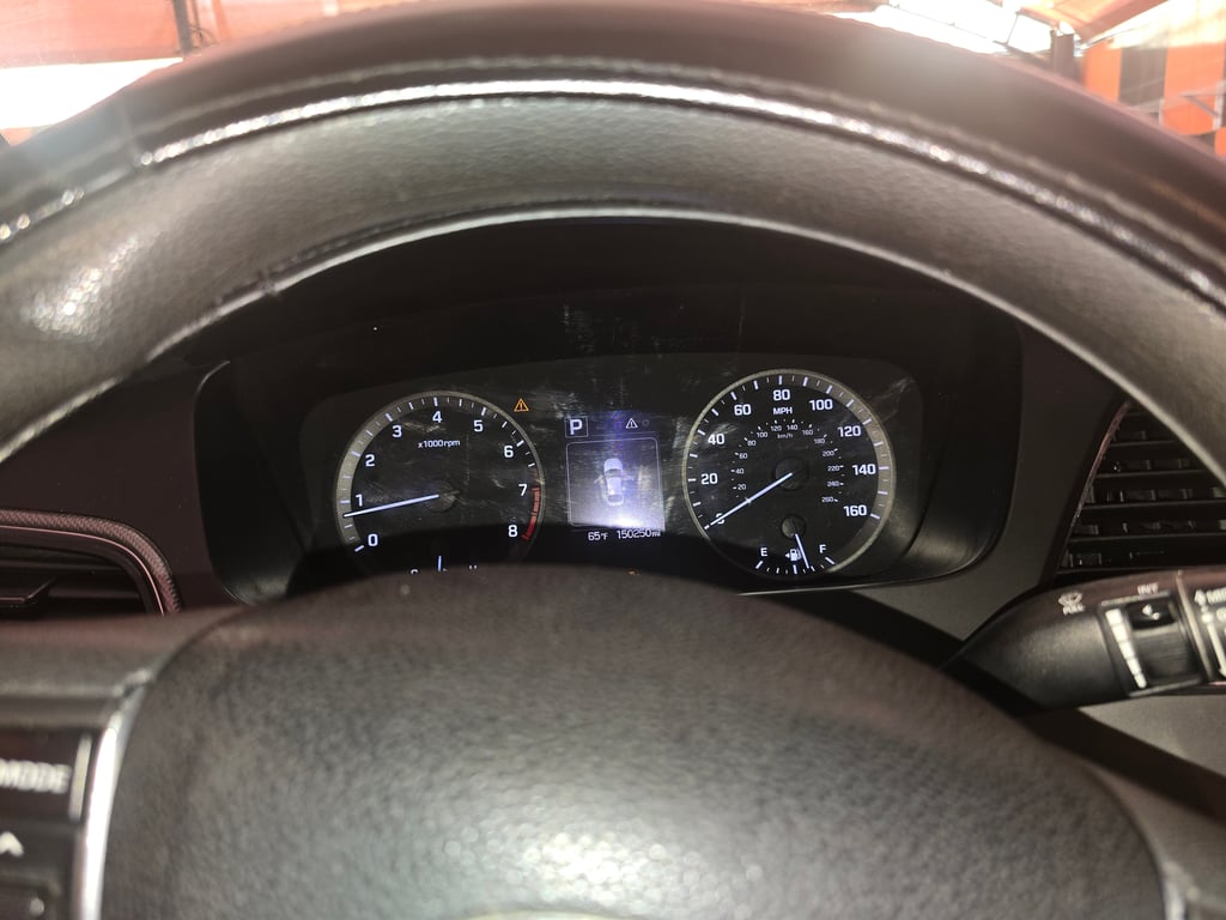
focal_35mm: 23
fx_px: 815
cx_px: 613
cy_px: 460
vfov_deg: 58.9
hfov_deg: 73.9
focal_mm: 6.3
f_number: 1.7
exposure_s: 1/50
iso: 50
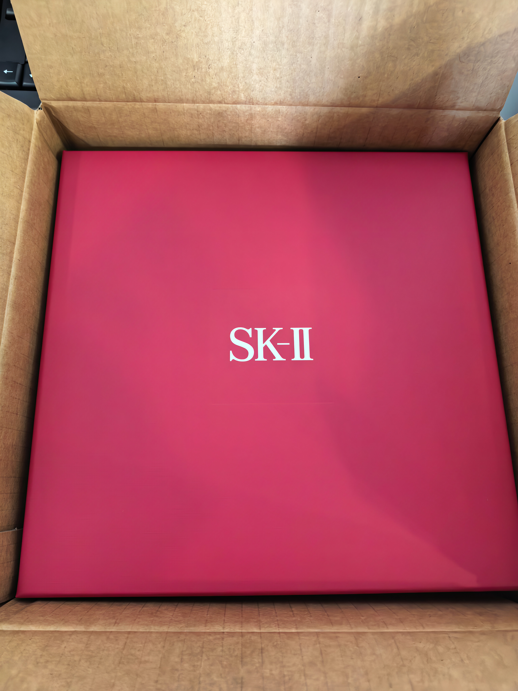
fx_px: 479
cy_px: 346
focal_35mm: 24
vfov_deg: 71.6
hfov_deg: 56.8
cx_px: 259
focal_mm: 5.75
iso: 3200
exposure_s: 1/100
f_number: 2
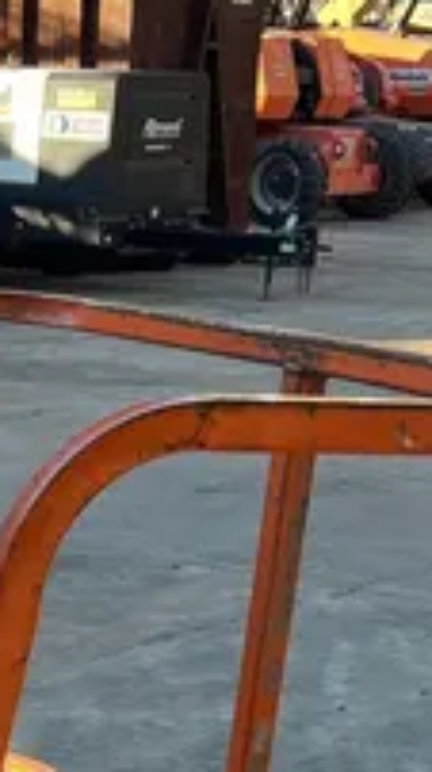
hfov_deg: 11.4
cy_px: 980
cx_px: -130
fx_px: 2106
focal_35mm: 103
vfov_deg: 19.3
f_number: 1.6
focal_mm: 5.1
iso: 50
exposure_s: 1/318
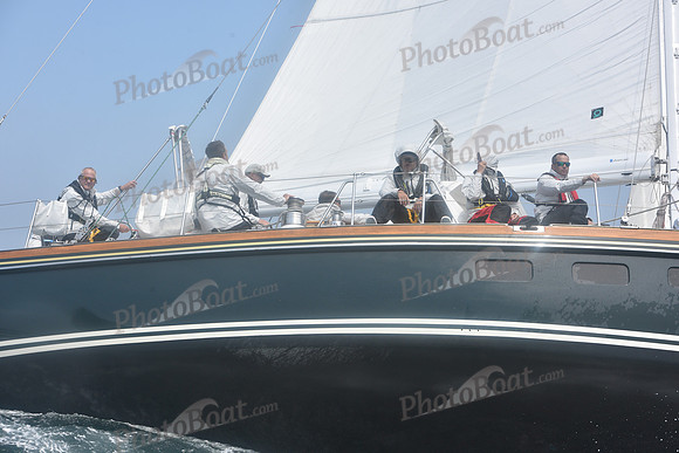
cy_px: 226
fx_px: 1321
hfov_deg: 28.8
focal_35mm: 70
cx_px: 340
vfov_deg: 19.5
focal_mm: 70
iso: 320
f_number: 10
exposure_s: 1/800
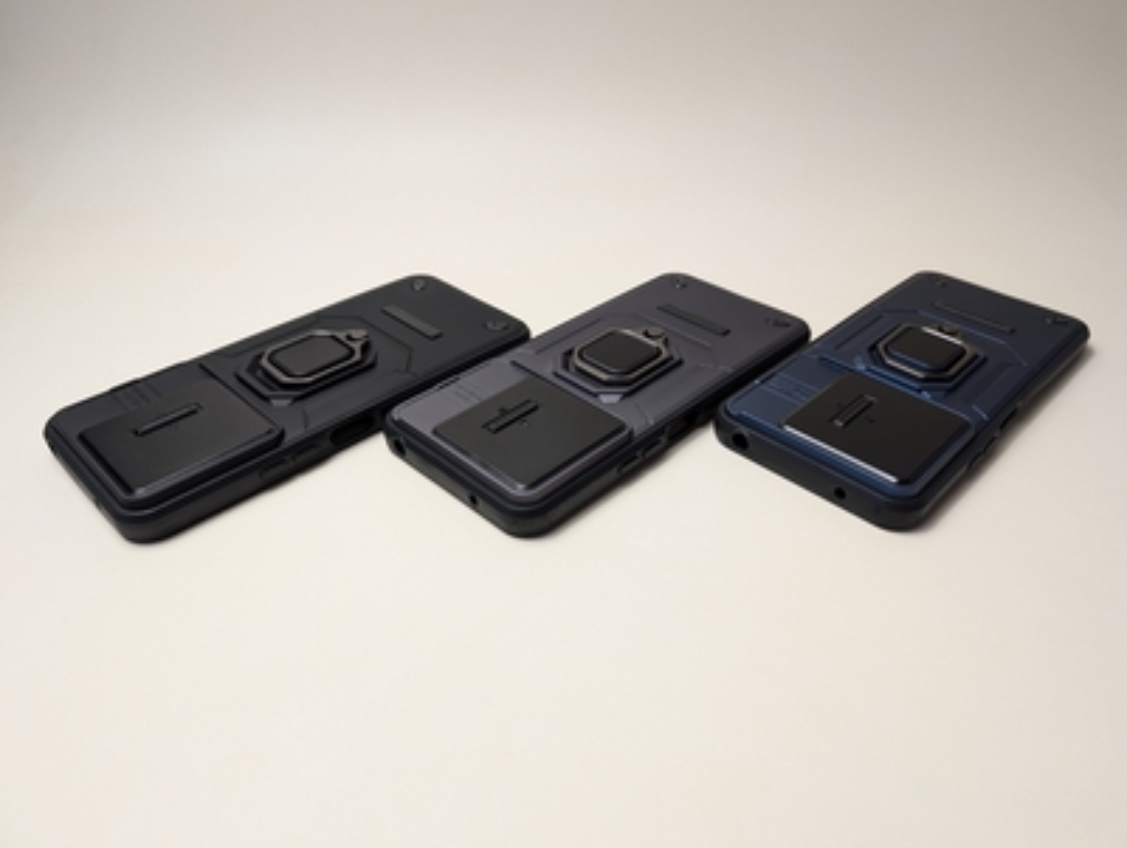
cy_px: 424
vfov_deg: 56.9
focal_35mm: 24
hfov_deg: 71.5
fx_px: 782
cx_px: 564
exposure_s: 1/46.4
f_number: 1.68
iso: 59
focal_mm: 6.9
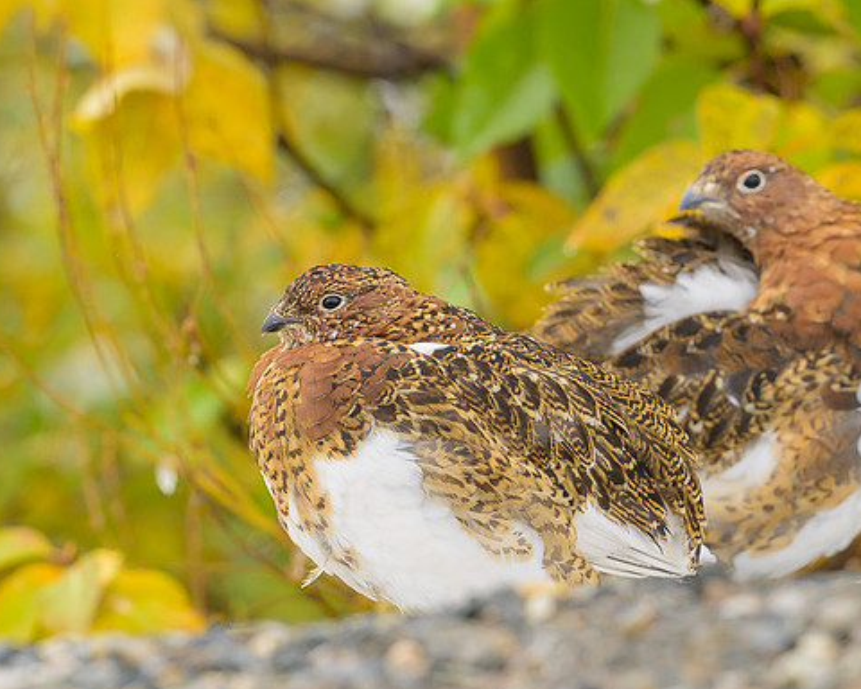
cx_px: 294
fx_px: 24438
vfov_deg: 1.6
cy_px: 327
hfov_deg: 2.0
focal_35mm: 959
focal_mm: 400
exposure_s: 1/1250
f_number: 4.5
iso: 800
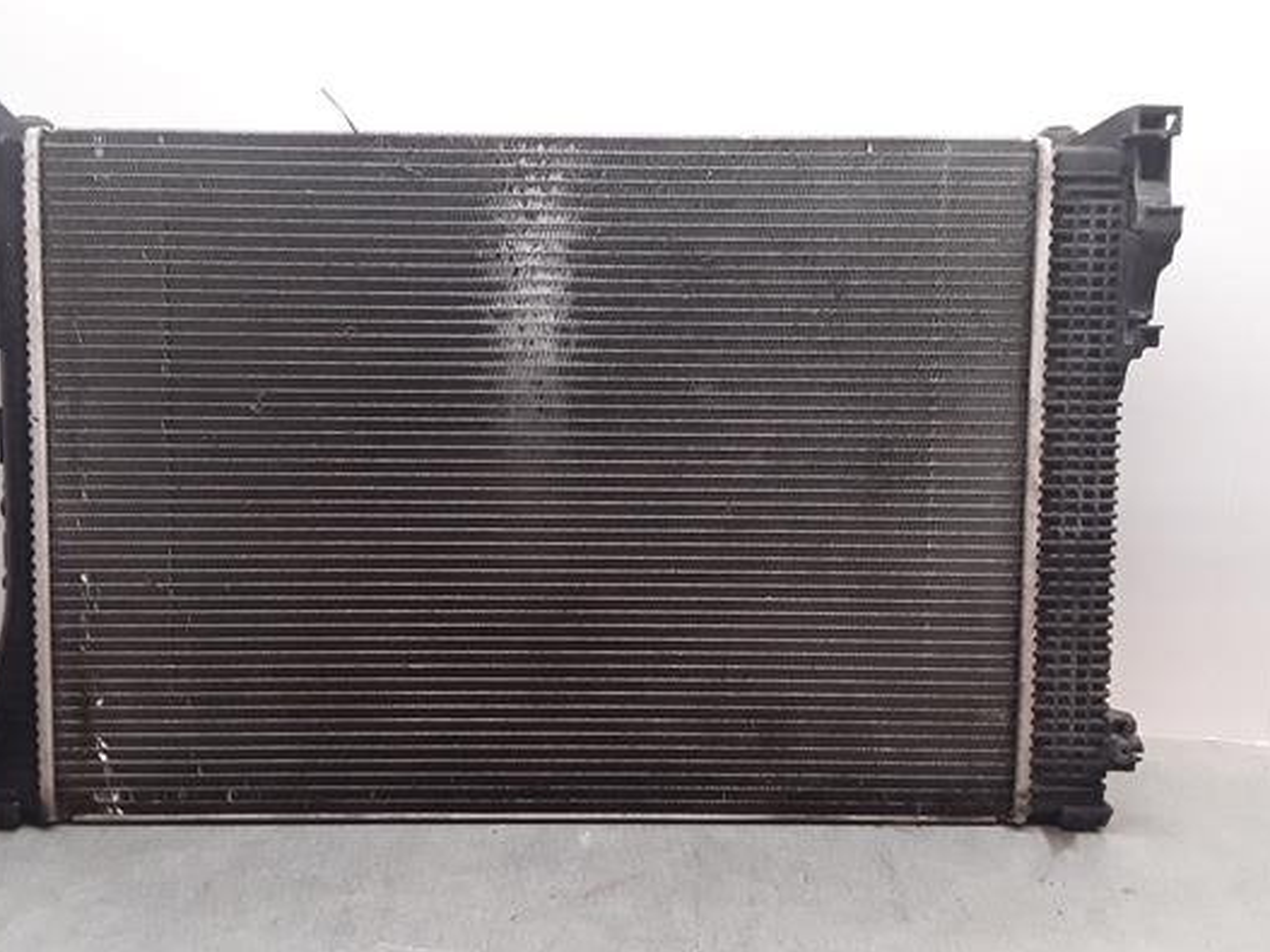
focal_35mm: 34
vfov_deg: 41.7
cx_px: 547
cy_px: 419
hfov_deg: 53.8
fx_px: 1247
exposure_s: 1/100
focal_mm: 2.91
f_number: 1.9
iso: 100
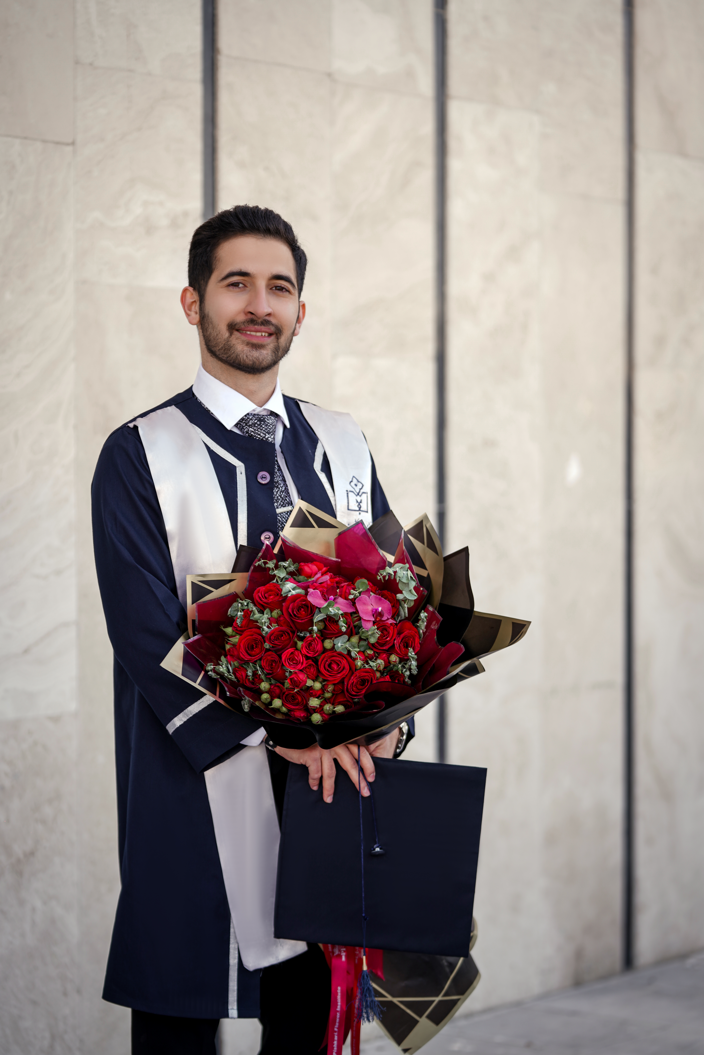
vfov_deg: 21.9
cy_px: 528
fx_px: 2727
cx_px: 352
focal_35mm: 93
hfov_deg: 14.7
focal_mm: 93
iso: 64
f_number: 2.8
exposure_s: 1/160
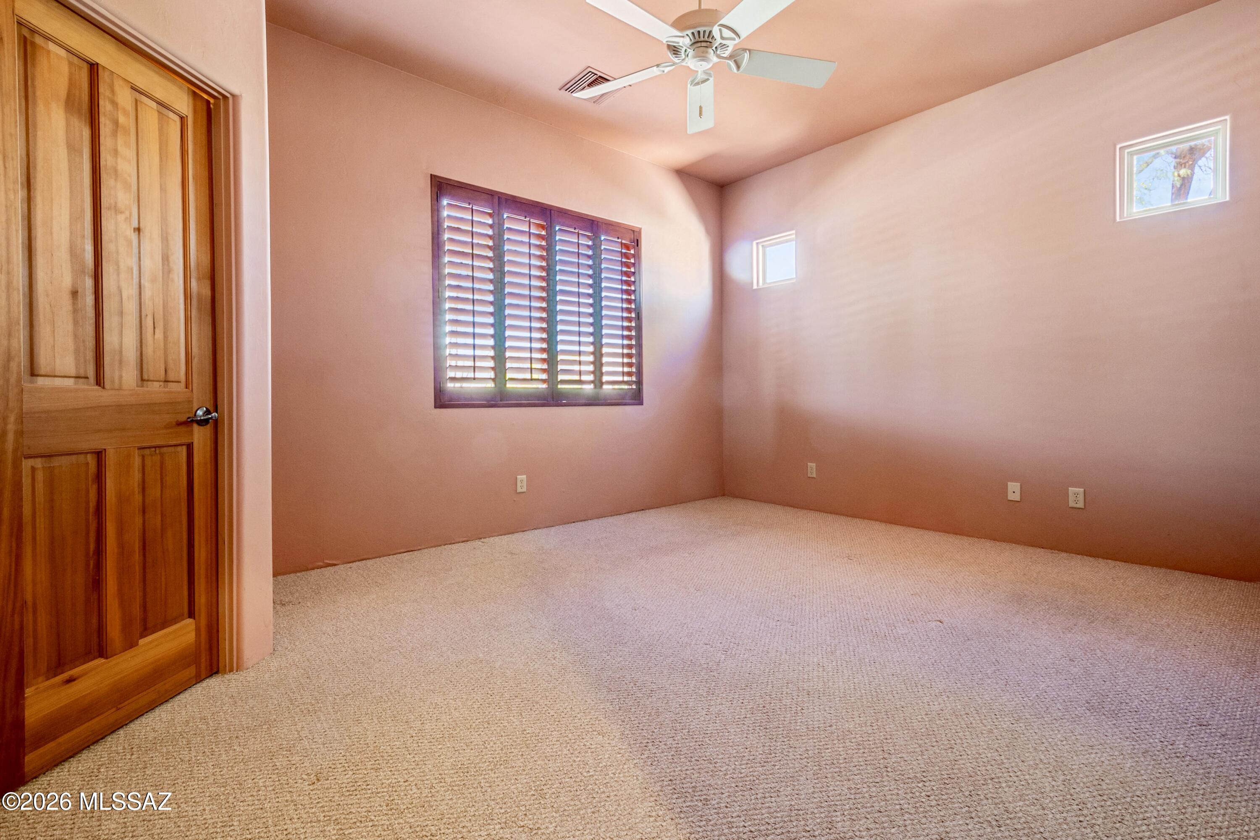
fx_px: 525
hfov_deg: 100.4
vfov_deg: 77.3
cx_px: 630
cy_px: 420
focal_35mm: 15
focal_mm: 10
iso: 320
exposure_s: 1
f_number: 10
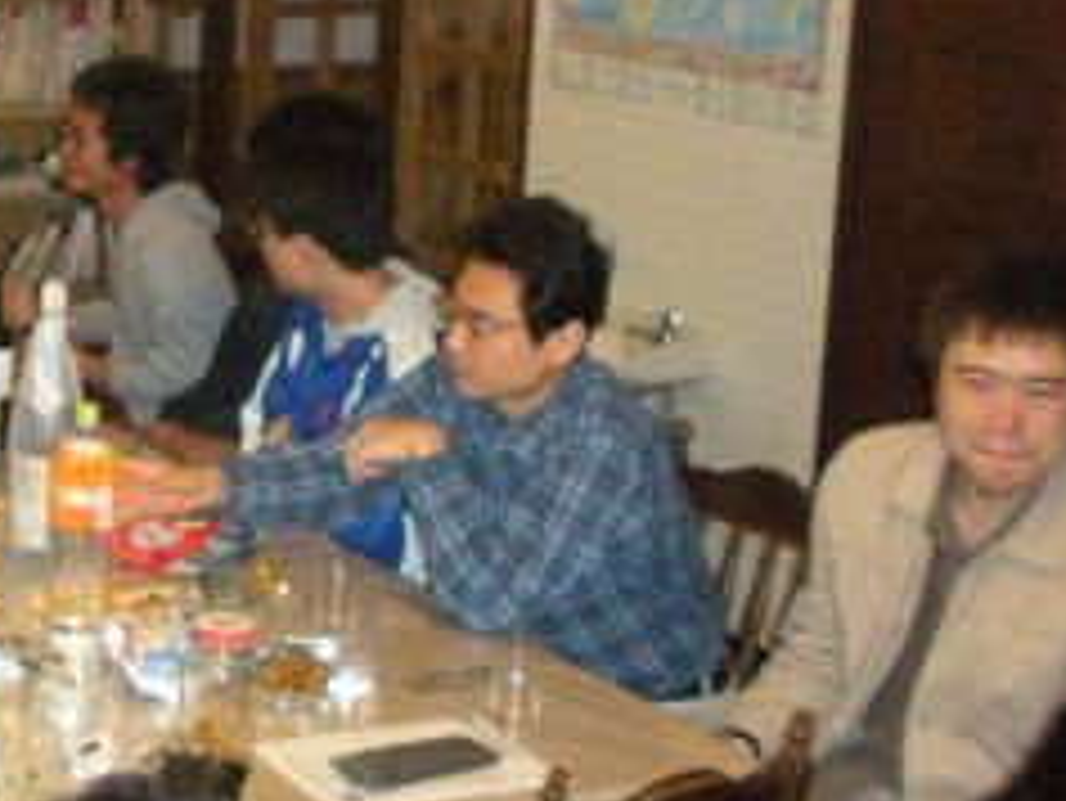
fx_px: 2804
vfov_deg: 16.2
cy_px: 202
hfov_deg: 20.4
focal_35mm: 91
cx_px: -157
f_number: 3.5
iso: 782
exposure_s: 1/60
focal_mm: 6.3
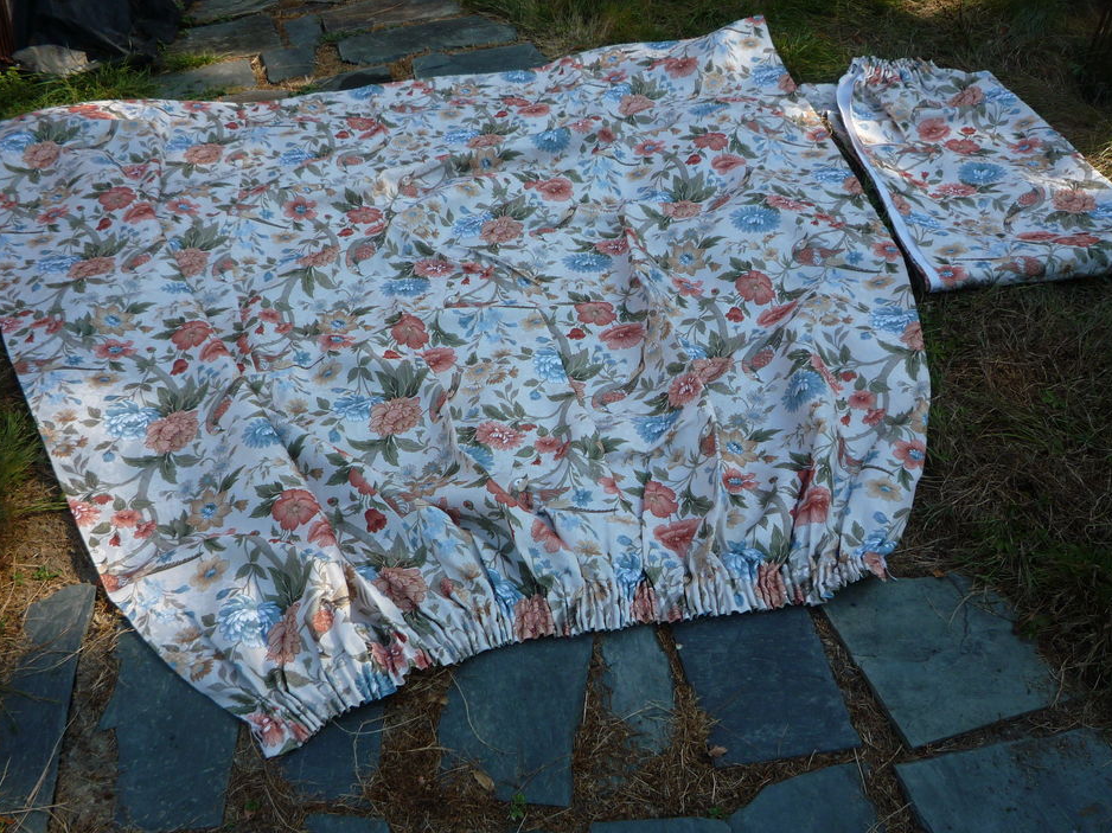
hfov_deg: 56.8
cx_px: 560
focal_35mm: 32
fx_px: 1028
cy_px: 443
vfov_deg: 44.1
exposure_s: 1/200
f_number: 4
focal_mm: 5.2
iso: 100
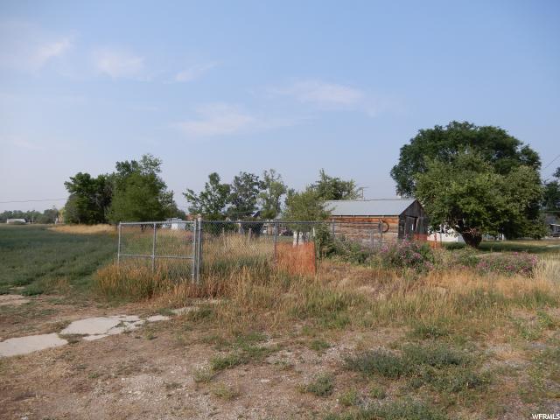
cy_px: 210
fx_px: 388
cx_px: 280
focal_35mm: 24
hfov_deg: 71.6
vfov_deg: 56.8
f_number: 3.4
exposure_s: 1/640
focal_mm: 4.3
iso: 80
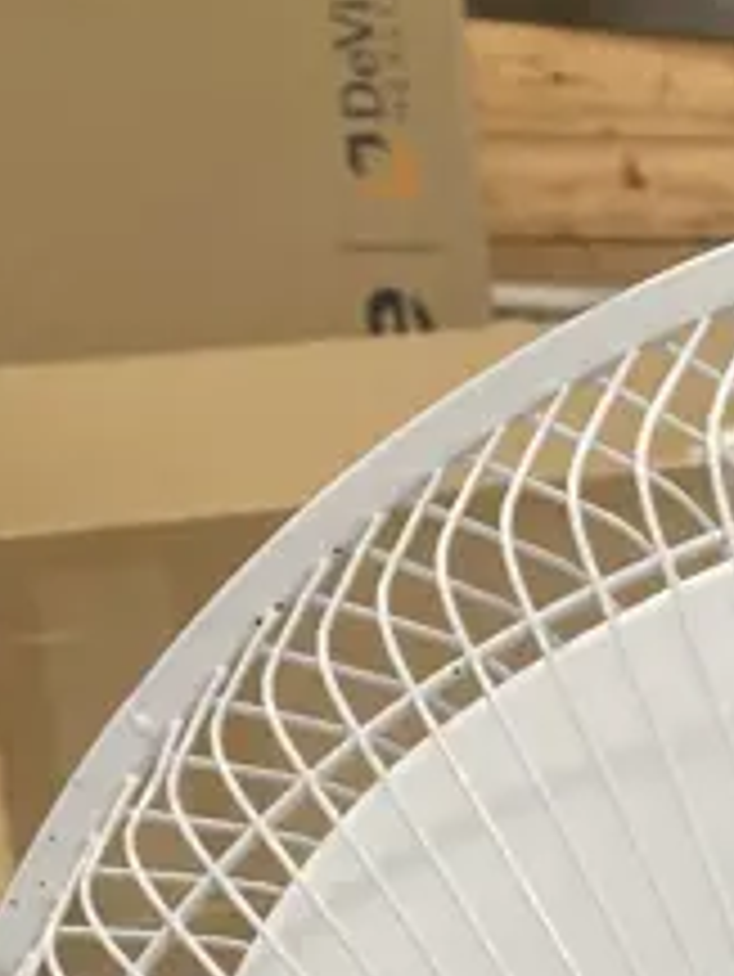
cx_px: 1436
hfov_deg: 10.4
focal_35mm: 132
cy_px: 2033
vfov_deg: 12.8
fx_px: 3728
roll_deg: -2.7
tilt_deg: -31.9
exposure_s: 1/50
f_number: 1.8
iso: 80
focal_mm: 3.99
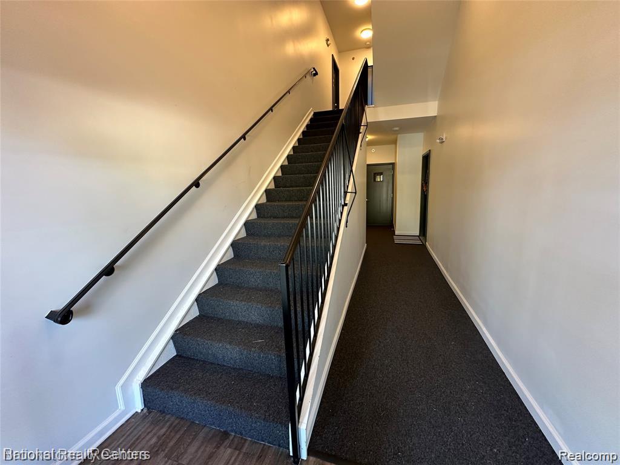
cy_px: 232
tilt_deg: -9.5
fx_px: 251
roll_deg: +1.3
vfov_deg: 85.7
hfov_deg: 102.1
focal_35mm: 14
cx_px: 310
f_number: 2.2
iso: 250
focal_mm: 2.22
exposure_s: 1/60
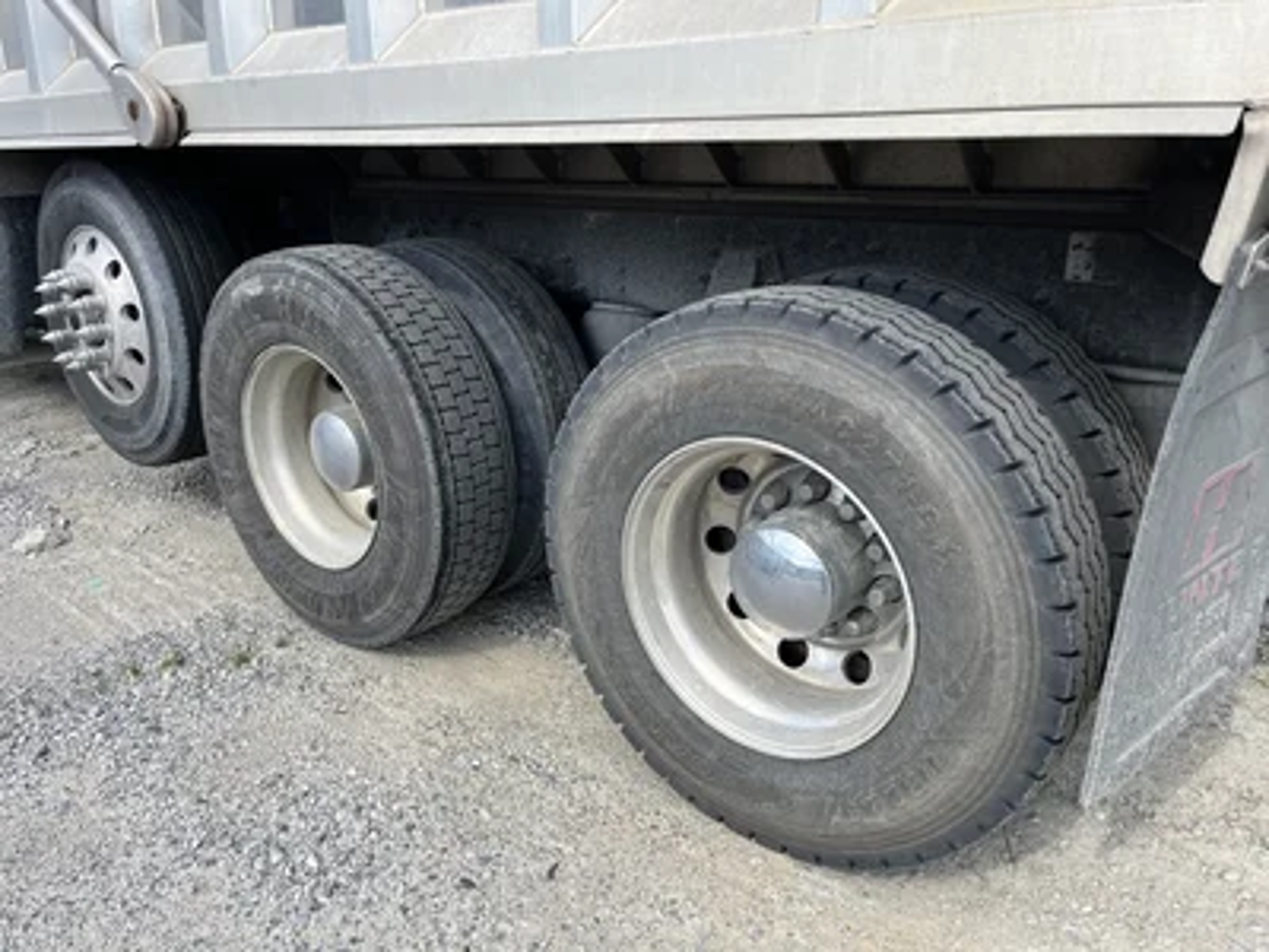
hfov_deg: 67.3
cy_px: 476
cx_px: 634
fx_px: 953
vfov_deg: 53.1
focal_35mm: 26
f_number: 1.6
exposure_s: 1/1477
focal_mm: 5.1
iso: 50
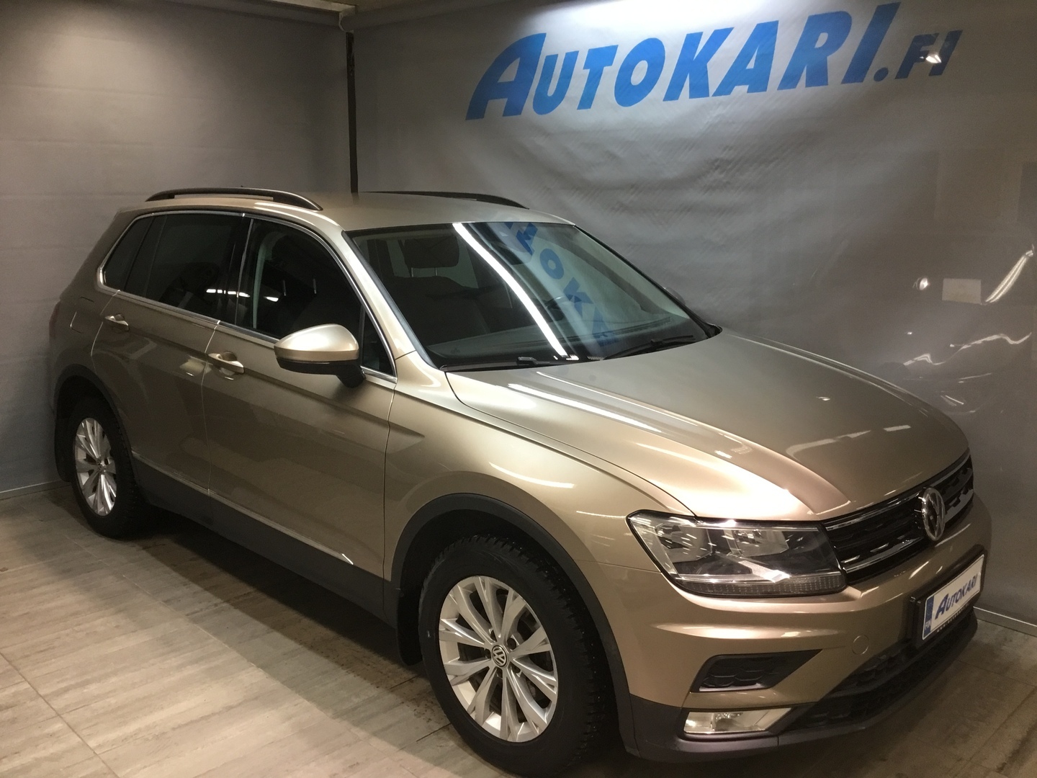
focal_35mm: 31
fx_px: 929
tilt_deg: -11.7
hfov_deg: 58.4
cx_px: 518
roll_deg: +0.5
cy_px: 389
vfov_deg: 45.4
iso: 64
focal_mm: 3.3
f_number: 2.4
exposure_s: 1/33
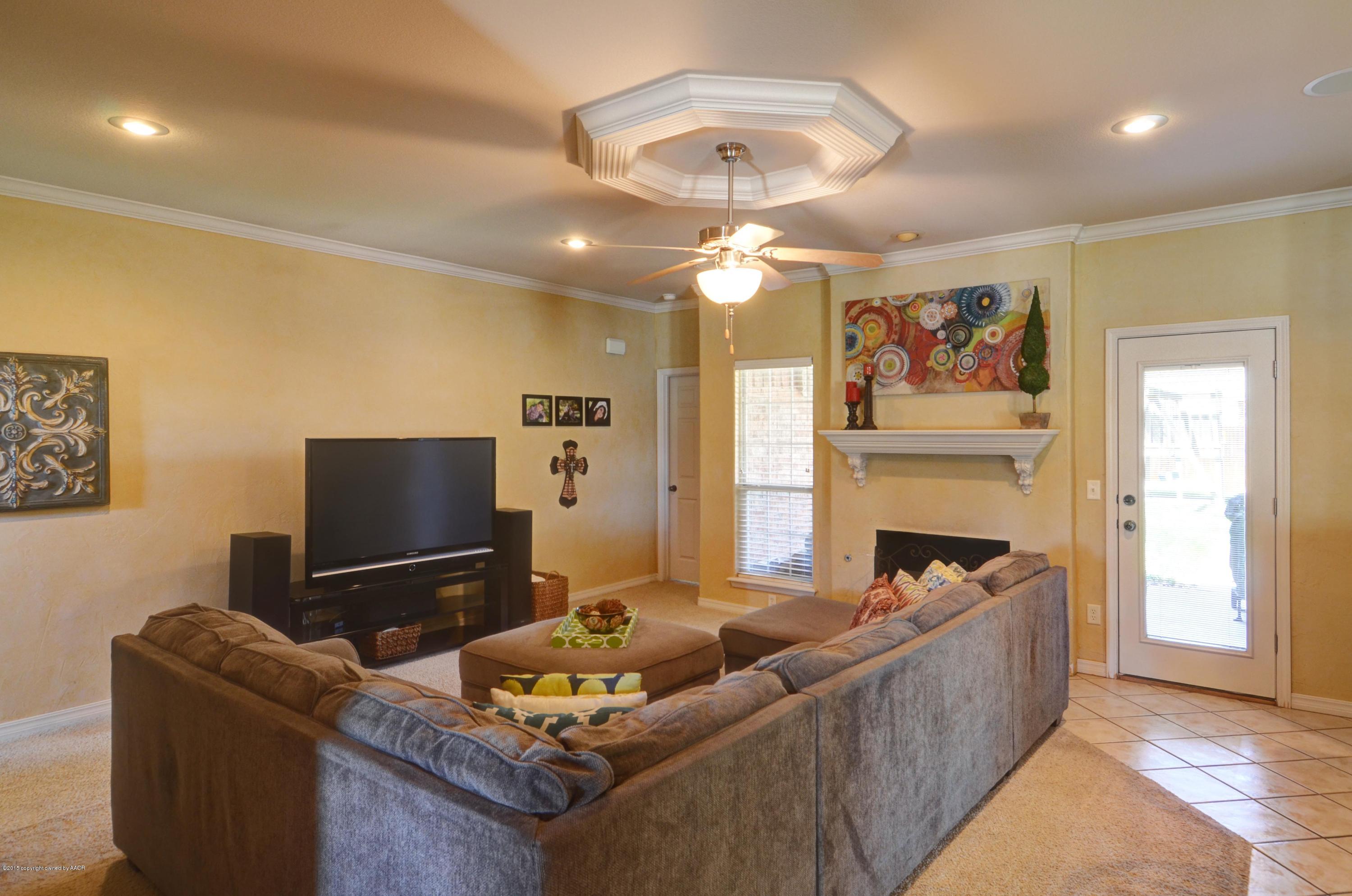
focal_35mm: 18
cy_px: 448
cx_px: 676
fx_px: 675
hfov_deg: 90.1
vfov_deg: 67.1
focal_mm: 12
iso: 400
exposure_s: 1/8
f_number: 8
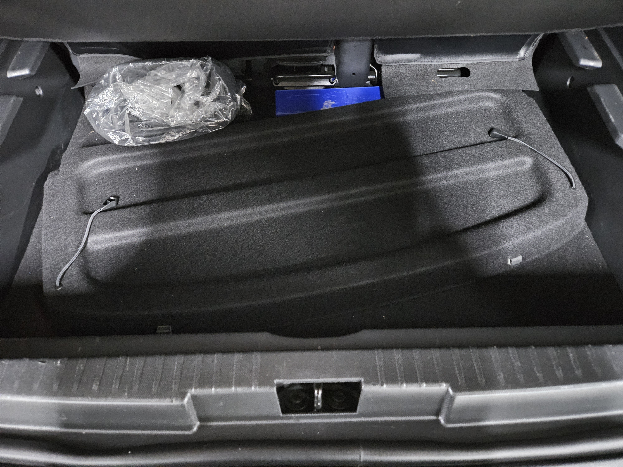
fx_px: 414
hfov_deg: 73.9
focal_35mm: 23
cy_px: 234
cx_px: 312
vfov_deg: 58.9
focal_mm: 5.4
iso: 4000
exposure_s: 1/15
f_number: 1.8
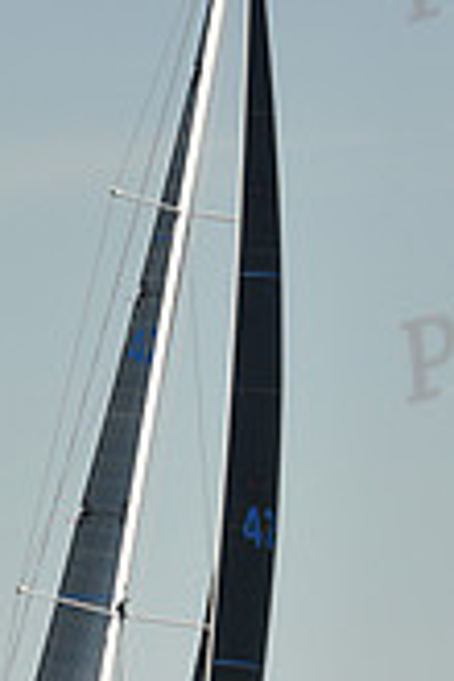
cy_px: 570
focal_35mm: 704
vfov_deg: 2.9
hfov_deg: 2.0
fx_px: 13316
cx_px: 188
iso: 250
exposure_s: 1/800
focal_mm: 200
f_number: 5.6
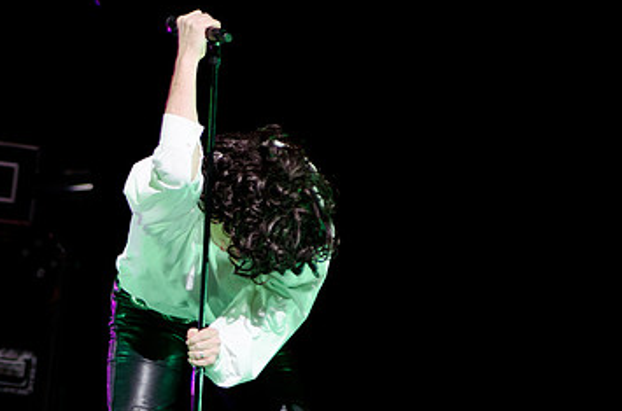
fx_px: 8447
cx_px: 133
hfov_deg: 4.2
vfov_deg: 2.8
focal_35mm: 490
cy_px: 313
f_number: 4.5
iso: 1000
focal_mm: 200
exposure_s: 1/800
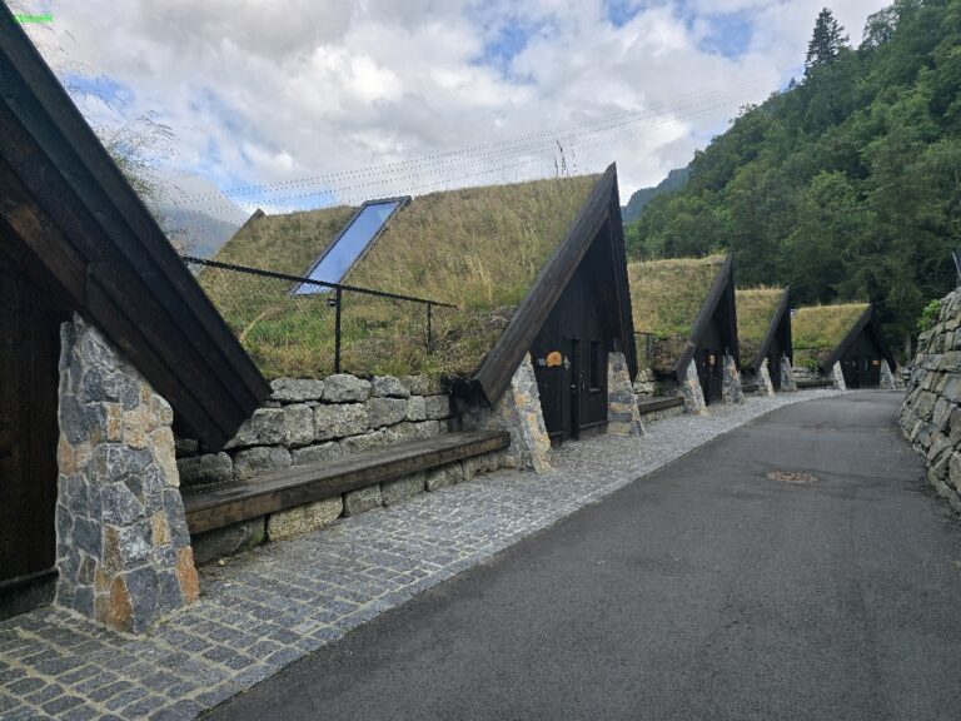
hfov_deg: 73.9
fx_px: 639
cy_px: 360
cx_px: 480
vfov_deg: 58.9
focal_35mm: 23
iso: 12
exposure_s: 1/405
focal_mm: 6.3
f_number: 1.7
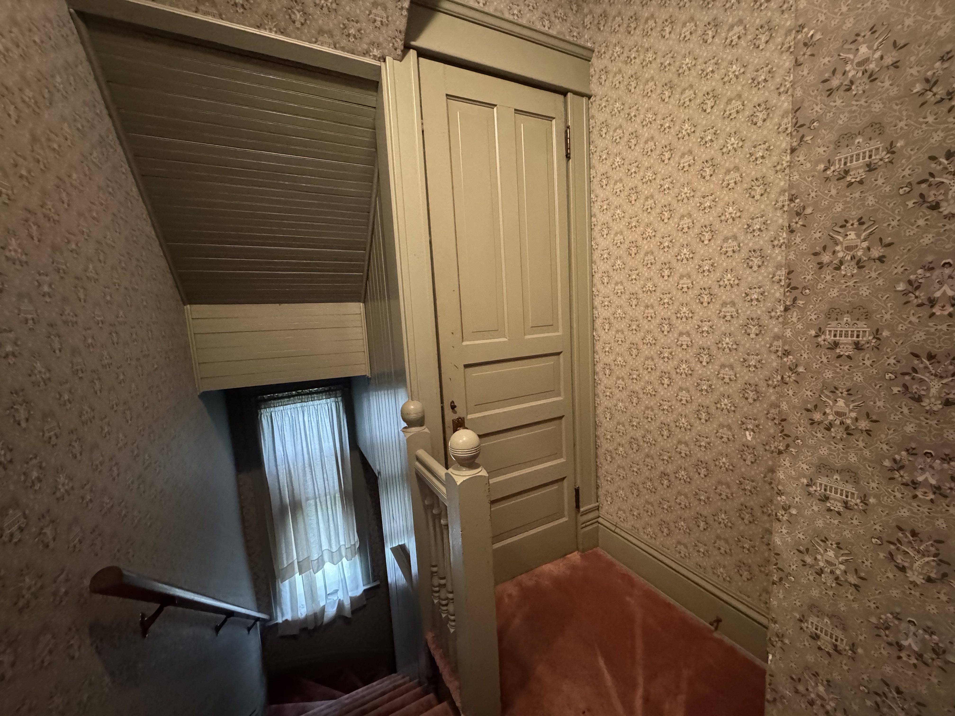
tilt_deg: -7.8
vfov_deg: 85.7
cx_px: 478
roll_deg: +3.2
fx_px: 386
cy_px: 358
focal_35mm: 14
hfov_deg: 102.1
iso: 1250
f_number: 2.2
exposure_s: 1/40
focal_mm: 2.22
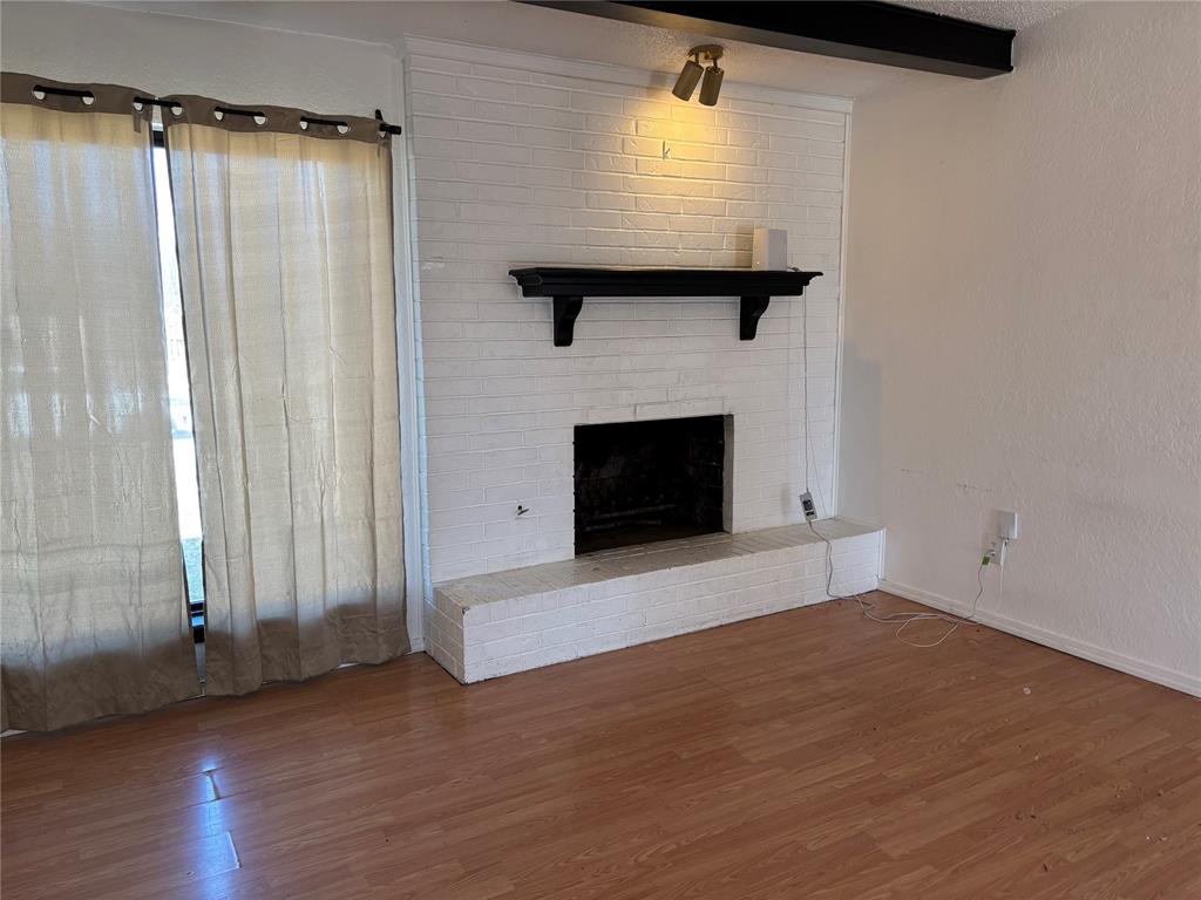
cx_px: 600
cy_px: 450
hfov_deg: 67.3
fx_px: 902
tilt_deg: -7.7
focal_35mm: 26
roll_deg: -0.1
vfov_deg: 53.1
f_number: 1.6
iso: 125
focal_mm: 5.96
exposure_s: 1/120
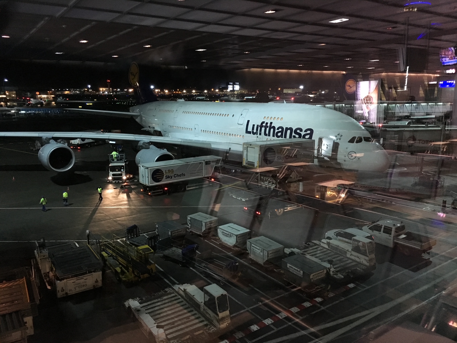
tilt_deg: -9.9
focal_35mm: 29
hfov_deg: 61.7
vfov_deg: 48.2
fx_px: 383
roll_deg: -0.1
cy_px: 172
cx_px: 228
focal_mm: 4.15
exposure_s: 1/17
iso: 320
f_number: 2.2
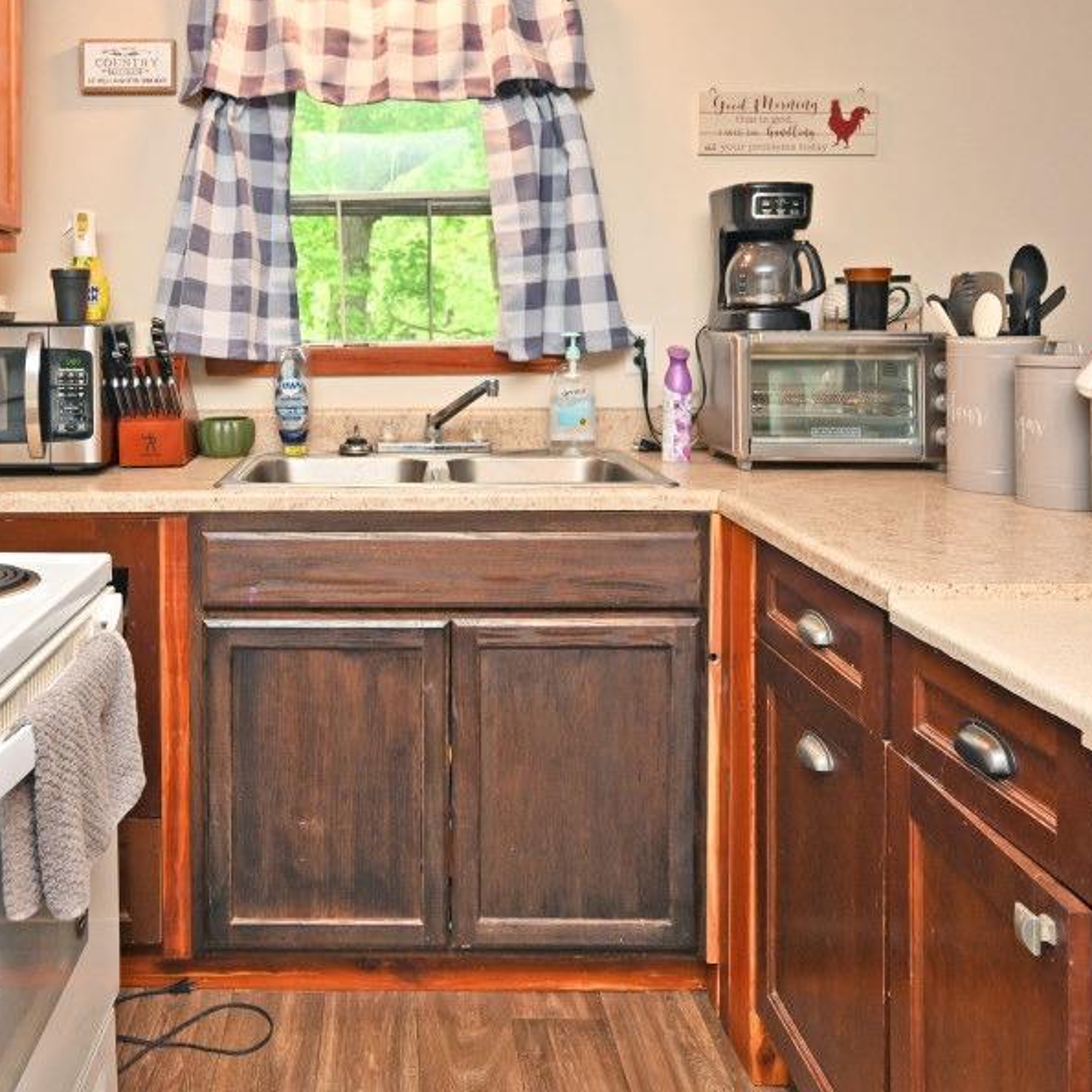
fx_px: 1071
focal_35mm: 30
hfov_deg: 52.8
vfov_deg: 53.0
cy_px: 367
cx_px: 351
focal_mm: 14
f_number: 4
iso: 250
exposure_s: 1/60
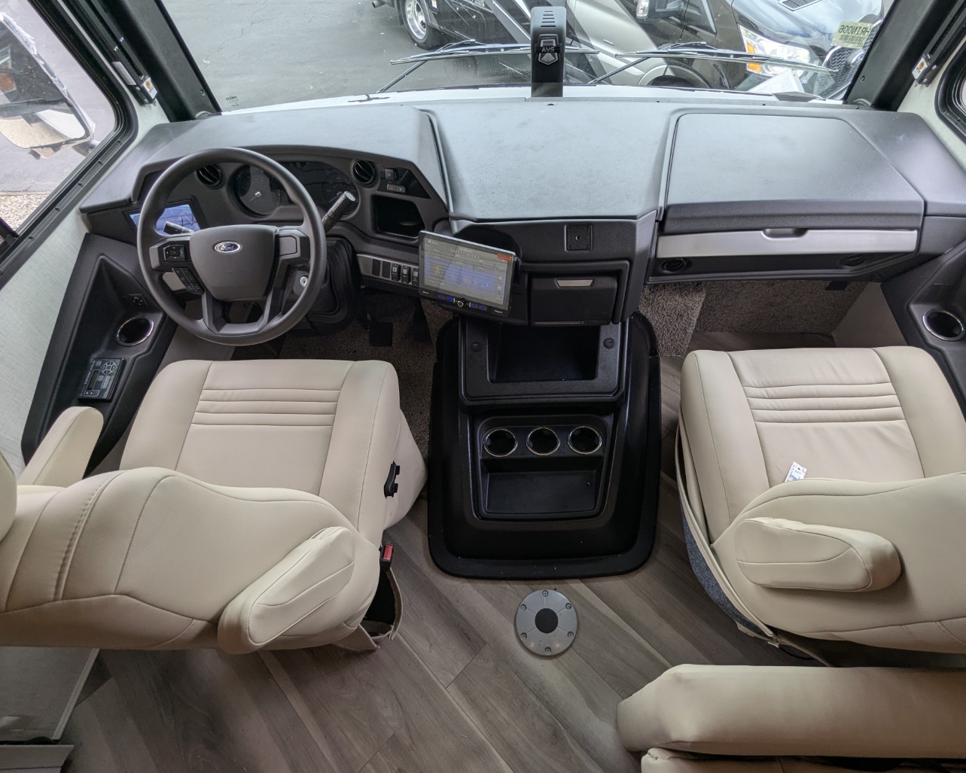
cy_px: 393
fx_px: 486
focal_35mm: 17
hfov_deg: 89.5
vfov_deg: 77.0
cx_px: 521
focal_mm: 2.35
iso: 48
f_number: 2.2
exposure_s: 1/154
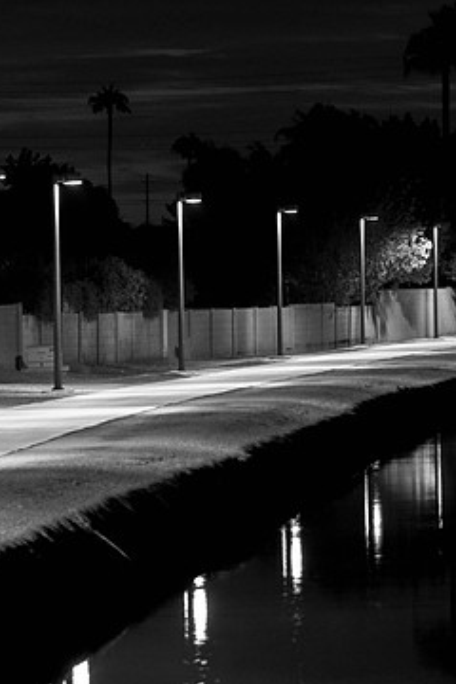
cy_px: 335
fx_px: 5111
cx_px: 386
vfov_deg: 7.7
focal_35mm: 269
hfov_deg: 5.1
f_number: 8
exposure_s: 1.3
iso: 3200
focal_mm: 111
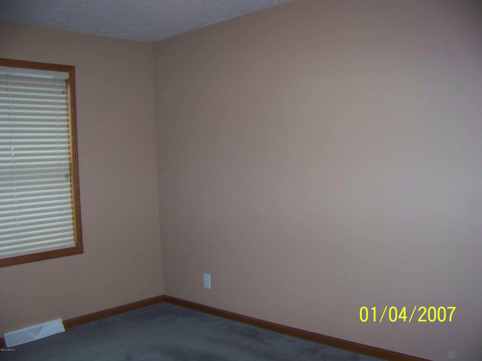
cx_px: 241
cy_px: 180
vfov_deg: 39.7
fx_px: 501
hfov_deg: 51.4
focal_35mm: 36
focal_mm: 5.85
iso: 200
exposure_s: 1/30
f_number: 2.8
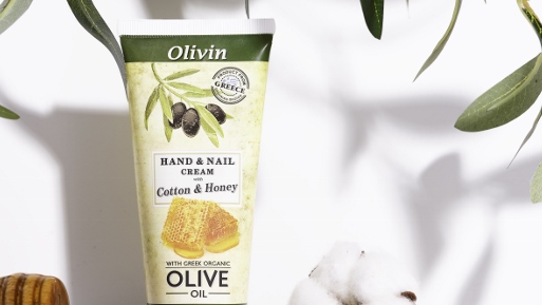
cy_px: 121
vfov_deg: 6.2
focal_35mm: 196
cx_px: 216
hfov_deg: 11.0
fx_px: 2818
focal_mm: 120
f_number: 8
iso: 100
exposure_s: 1/640
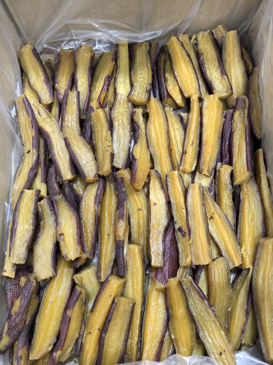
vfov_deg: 65.3
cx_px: 136
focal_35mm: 27
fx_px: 284
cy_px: 182
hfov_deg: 51.3
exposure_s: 1/33.3
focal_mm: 6.35
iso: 400
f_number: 2
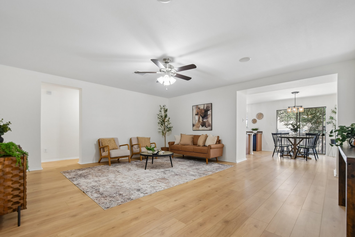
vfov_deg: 77.3
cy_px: 118
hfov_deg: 100.4
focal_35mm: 15
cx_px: 178
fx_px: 148
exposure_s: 1/30
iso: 400
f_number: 8
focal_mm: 10
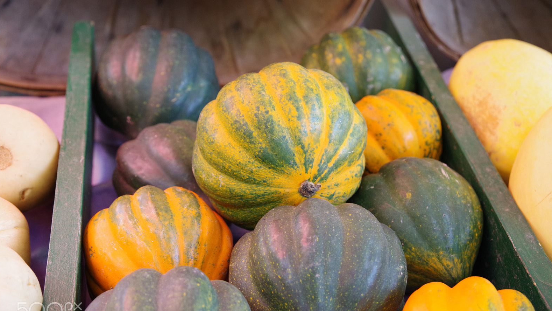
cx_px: 275
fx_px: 747
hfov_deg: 40.6
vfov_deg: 23.5
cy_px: 169
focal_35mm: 51
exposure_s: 1/60
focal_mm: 48
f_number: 5.6
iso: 800
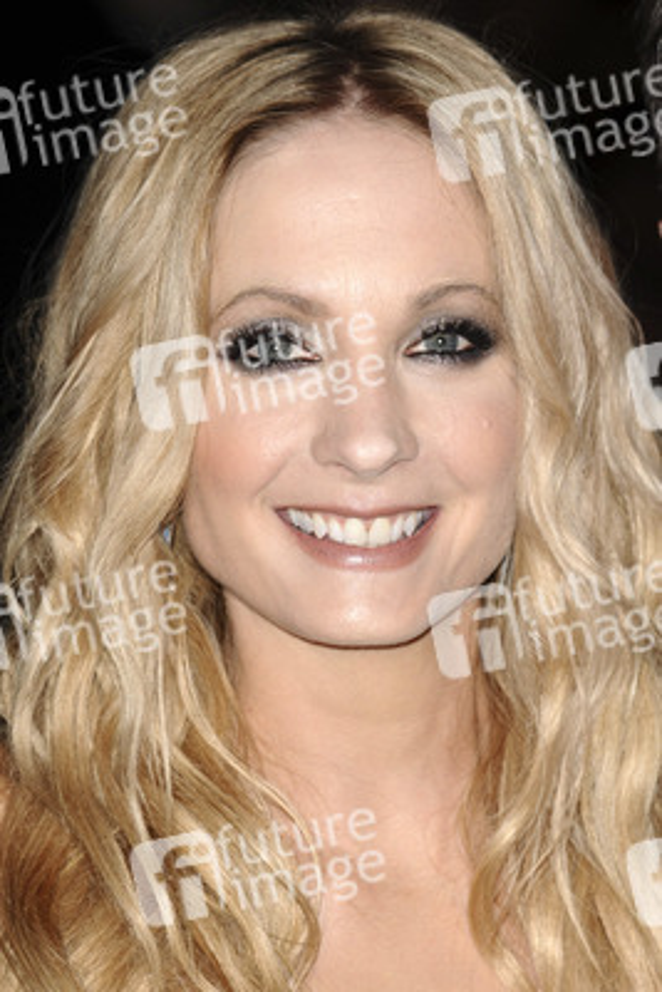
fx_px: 6820
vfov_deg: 8.3
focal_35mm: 248
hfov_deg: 5.6
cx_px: 331
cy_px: 496
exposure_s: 1/200
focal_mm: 165
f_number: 4
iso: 200
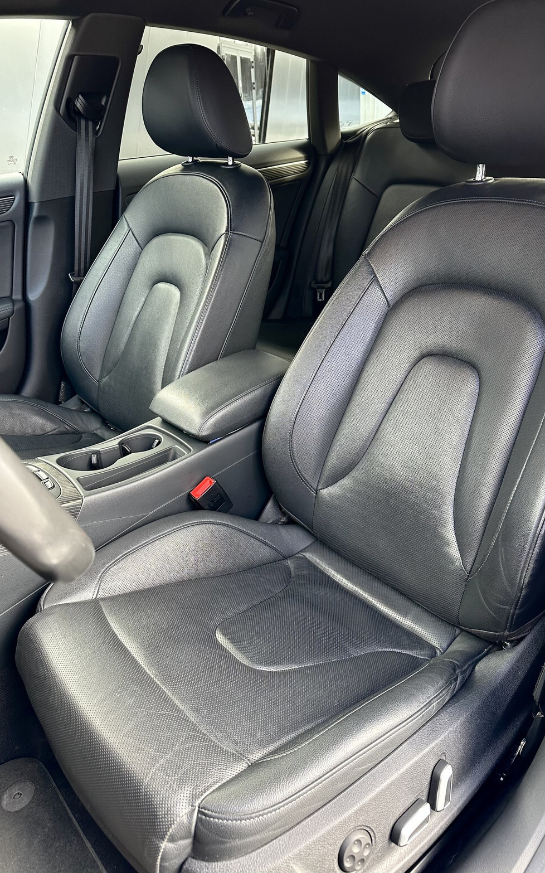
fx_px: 618
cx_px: 291
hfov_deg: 47.5
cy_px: 437
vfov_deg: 70.4
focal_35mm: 26
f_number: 1.78
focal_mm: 6.86
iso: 160
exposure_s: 1/121
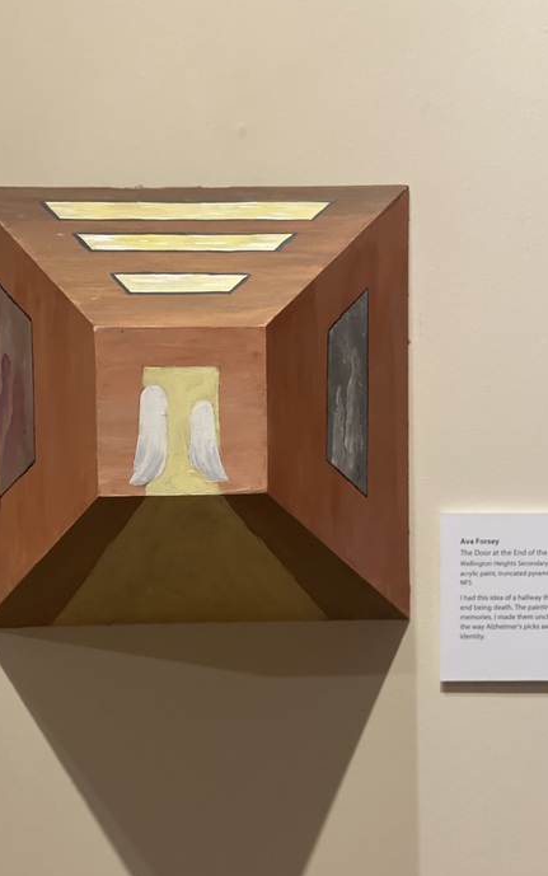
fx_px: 1528
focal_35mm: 64
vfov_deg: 31.9
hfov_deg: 20.3
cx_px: 313
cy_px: 496
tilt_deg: -2.3
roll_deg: -0.9
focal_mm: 6
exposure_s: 1/40
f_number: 2
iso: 125
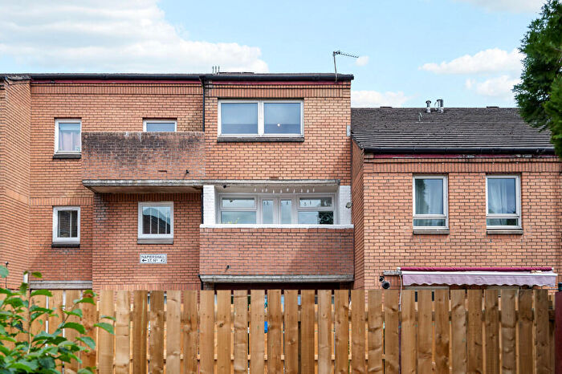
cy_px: 187
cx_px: 281
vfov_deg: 43.6
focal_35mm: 30
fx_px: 468
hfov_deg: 62.0
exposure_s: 1/1250
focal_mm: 30
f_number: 4
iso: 100
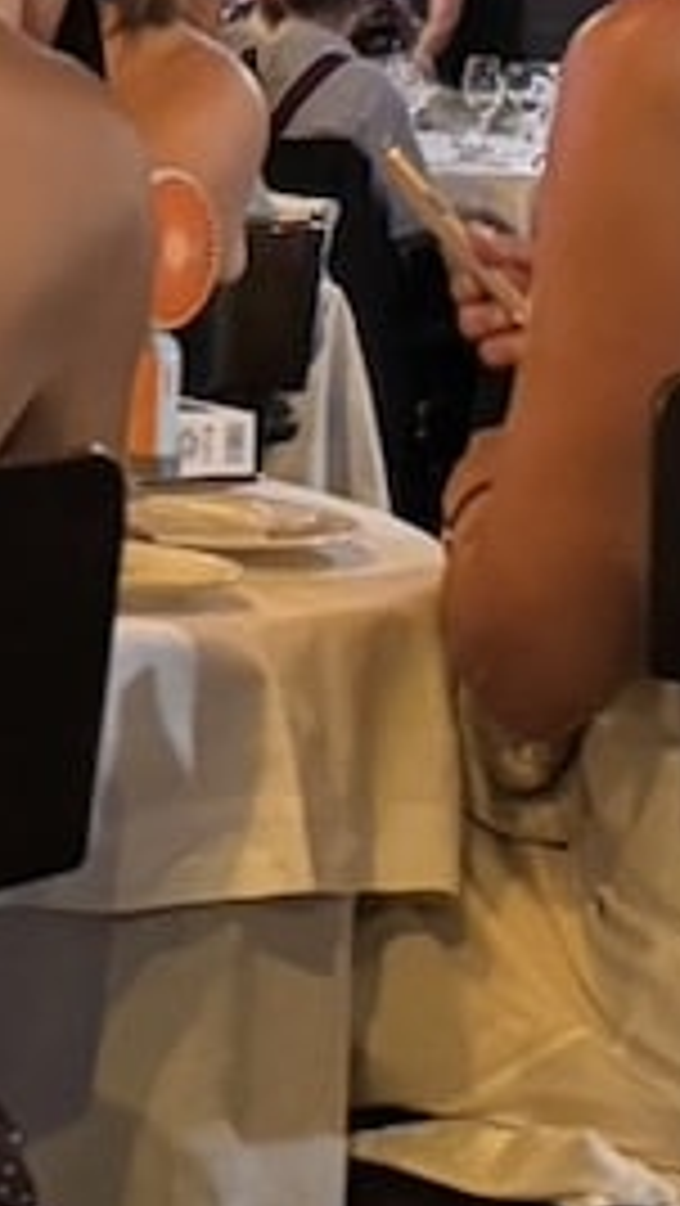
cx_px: -513
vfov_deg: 16.1
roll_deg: -2.8
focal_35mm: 125
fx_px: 4002
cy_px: -428
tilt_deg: +4.4
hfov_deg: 9.3
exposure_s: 1/25
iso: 1000
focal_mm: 6.76
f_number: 1.78
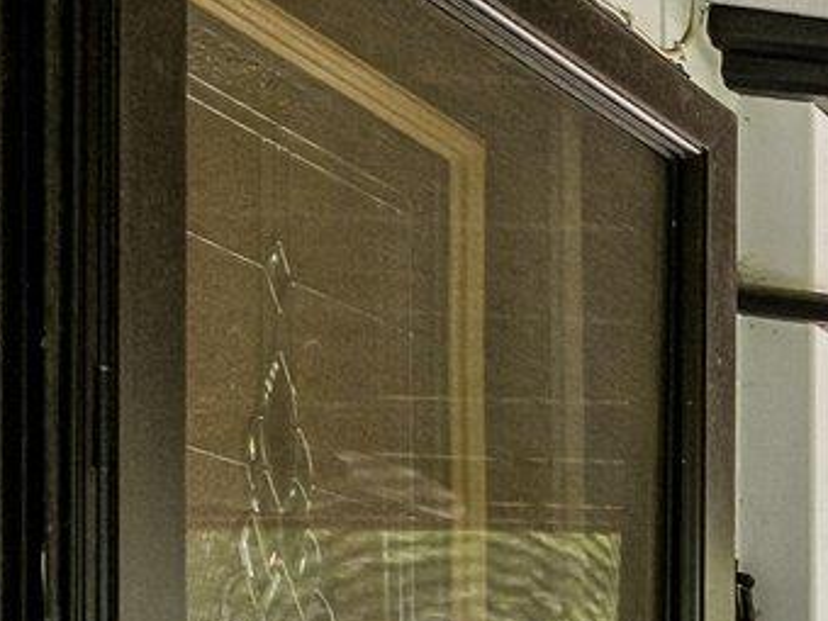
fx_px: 1937
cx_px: 2426
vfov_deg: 16.6
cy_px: 917
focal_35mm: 81
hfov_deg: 11.9
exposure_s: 1/45
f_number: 6.7
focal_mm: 14
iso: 100
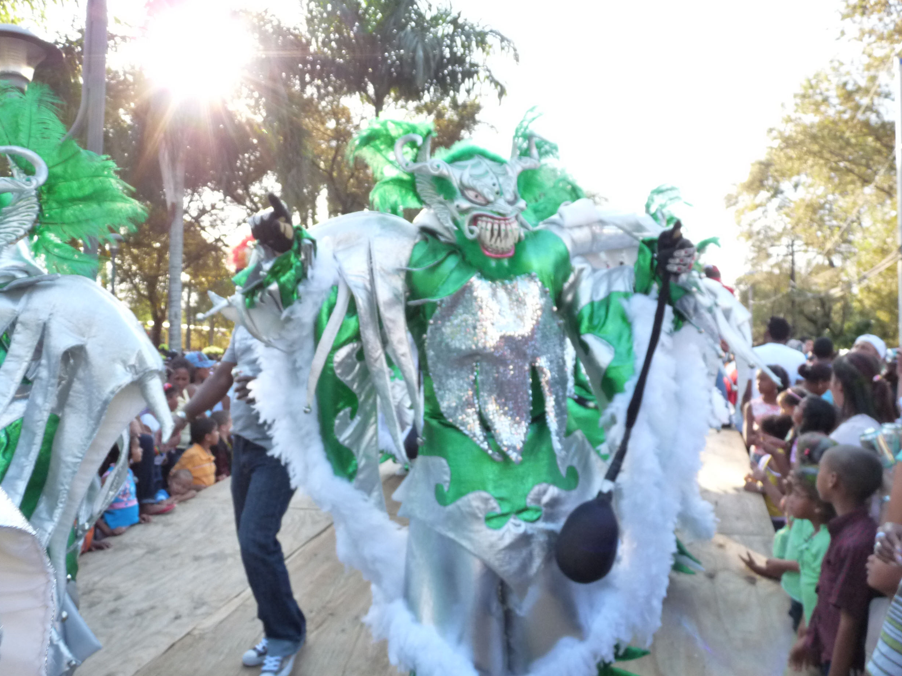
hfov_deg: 63.4
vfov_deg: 49.7
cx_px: 437
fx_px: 729
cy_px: 335
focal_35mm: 28
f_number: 3.2
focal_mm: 4.8
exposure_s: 1/250
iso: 400
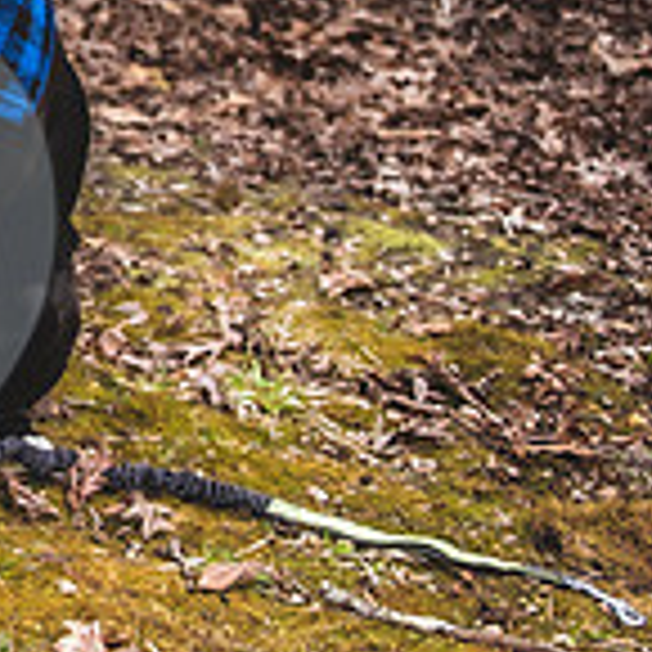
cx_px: -472
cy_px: 16
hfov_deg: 16.3
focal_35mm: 92
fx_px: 1960
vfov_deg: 18.4
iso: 100
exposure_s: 1/500
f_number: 2.8
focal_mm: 27
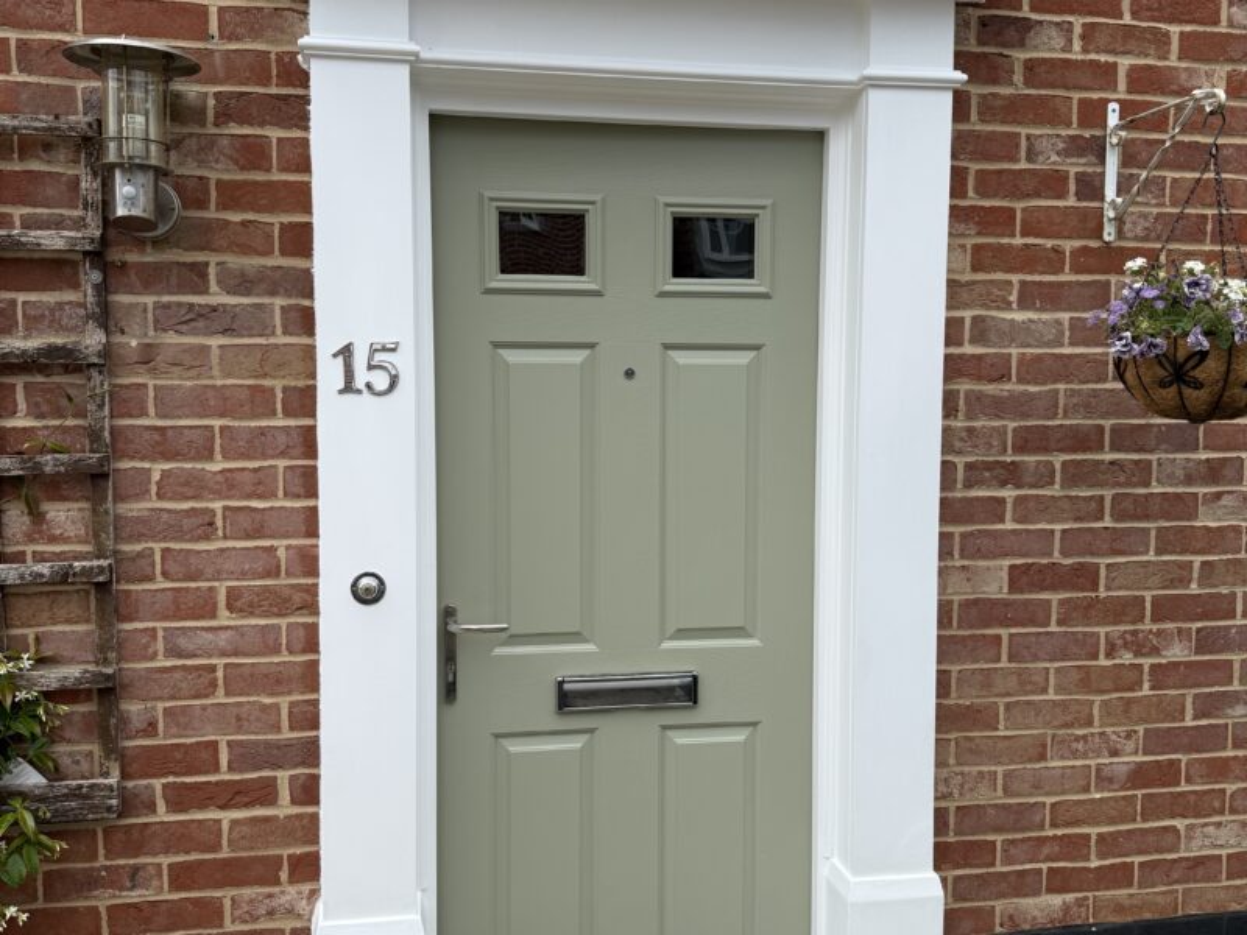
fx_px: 865
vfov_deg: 56.8
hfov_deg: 71.6
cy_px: 468
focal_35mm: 24
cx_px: 624
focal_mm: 6.76
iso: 80
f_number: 1.78
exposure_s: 1/3425
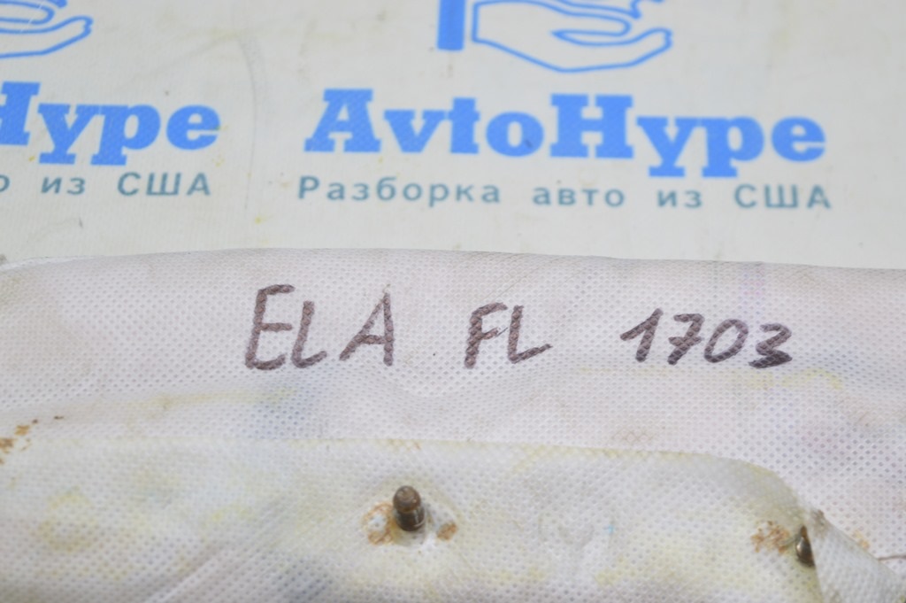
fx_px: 2075
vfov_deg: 16.5
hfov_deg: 24.6
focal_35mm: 82
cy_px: 302
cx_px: 453
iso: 400
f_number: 5.6
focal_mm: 55
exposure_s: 1/20
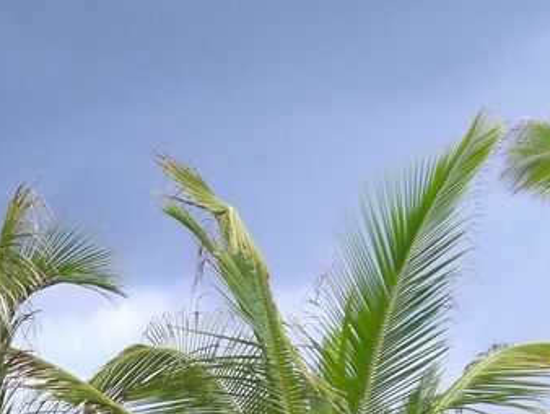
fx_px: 1828
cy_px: 520
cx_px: 98
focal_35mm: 115
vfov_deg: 12.5
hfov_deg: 17.0
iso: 100
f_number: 8
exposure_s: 1/125
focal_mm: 6.2
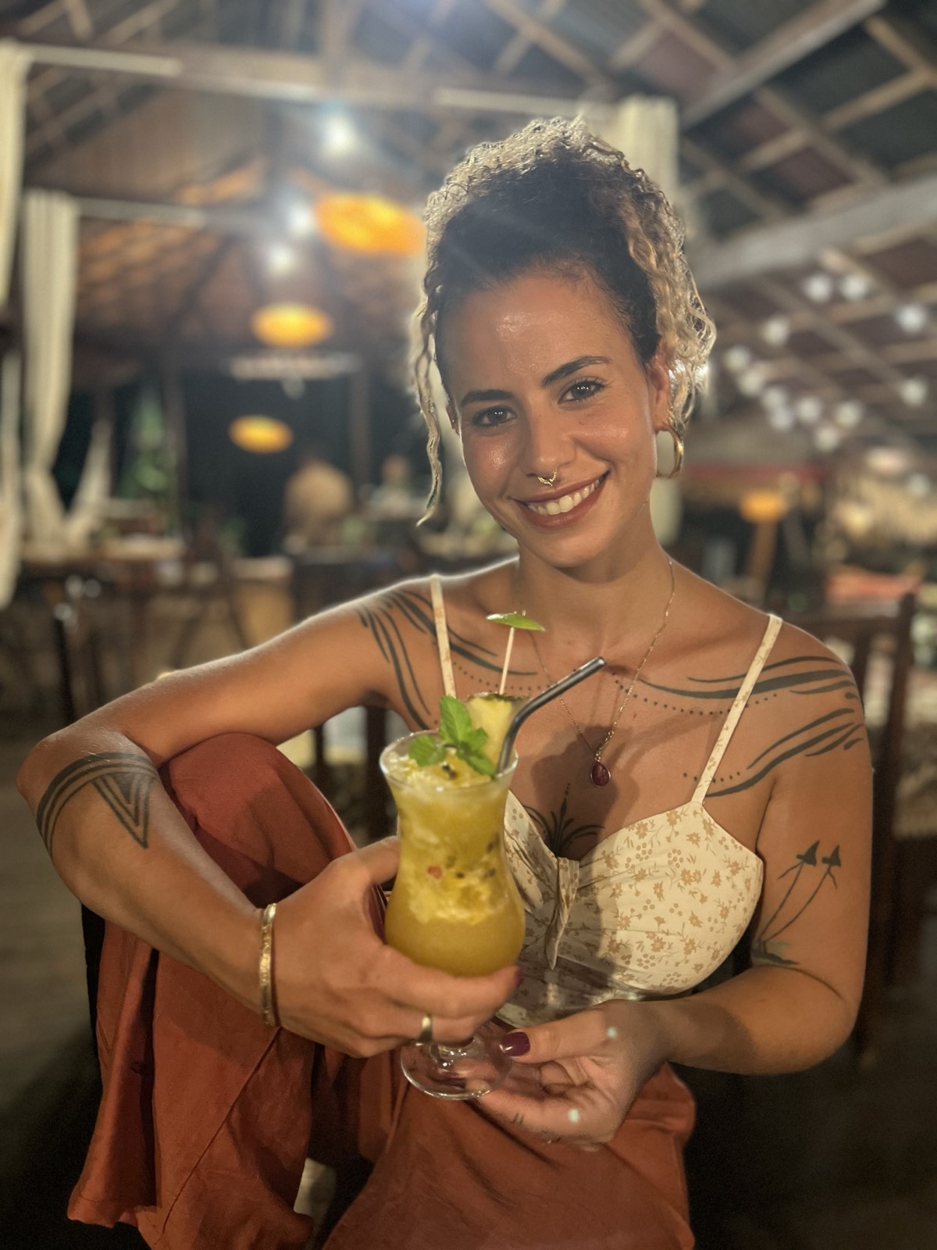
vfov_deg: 67.3
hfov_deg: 53.1
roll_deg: -1.6
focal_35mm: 26
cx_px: 468
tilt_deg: -10.6
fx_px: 938
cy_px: 625
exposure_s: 1/30
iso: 640
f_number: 1.5
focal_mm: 5.7
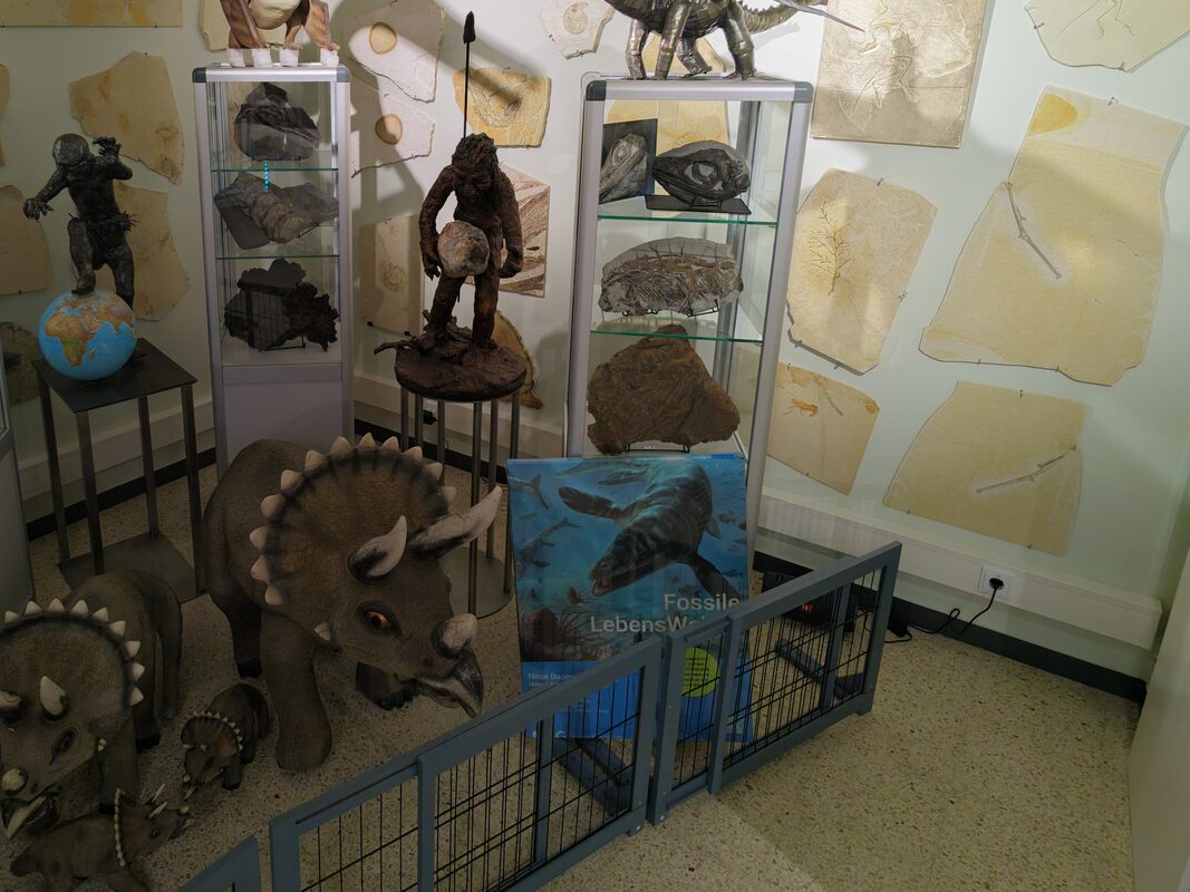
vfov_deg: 55.2
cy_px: 273
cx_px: 400
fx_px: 825
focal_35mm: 24
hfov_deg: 69.6
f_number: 2.2
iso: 350
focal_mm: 3.05
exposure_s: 1/50
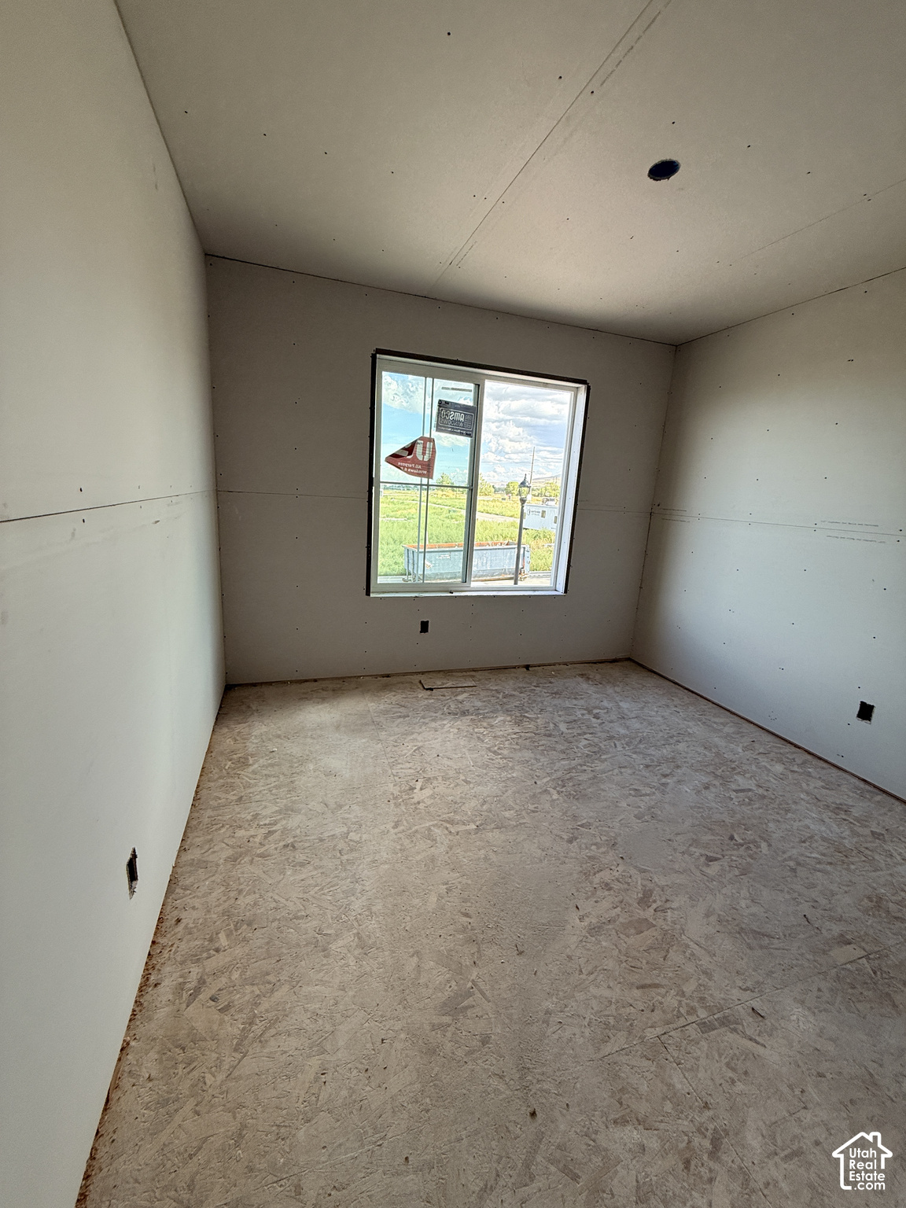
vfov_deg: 102.1
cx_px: 453
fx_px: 489
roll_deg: -6.1
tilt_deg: -16.0
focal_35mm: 14
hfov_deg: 85.7
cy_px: 604
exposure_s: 1/228
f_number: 2.2
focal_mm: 2.22
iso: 64
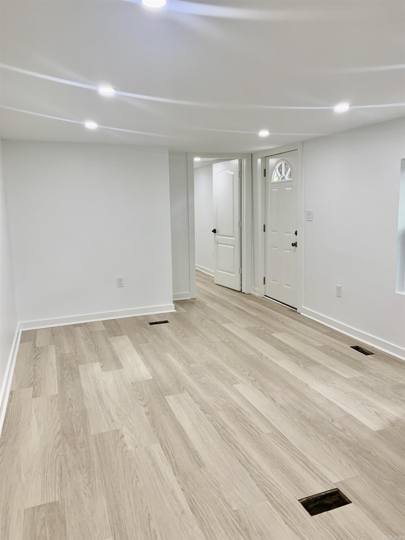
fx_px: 406
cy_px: 270
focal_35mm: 26
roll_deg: +1.0
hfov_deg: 53.1
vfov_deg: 67.3
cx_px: 202
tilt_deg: -8.6
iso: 50
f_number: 1.8
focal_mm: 4.25
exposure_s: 1/60
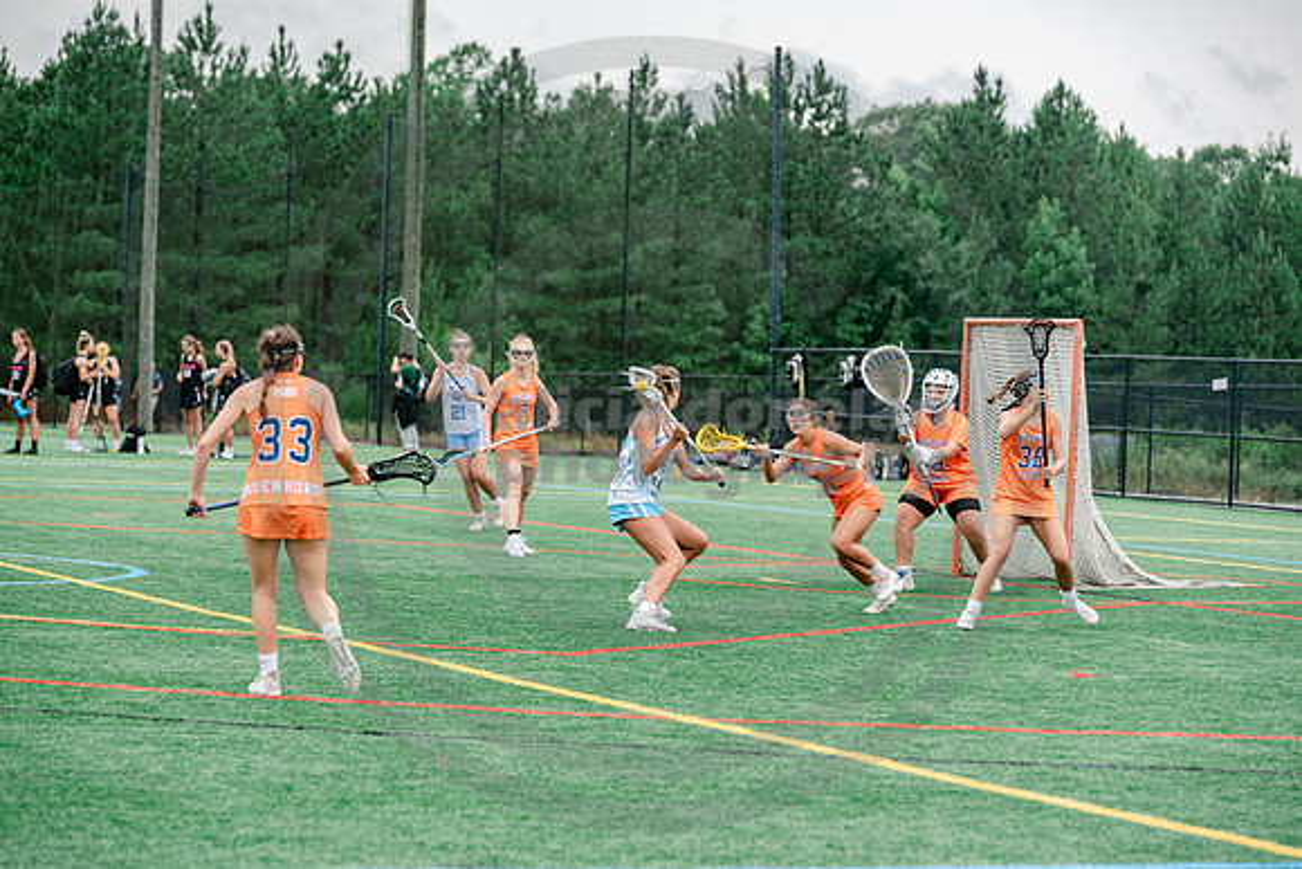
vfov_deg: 10.6
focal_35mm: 130
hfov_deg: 15.8
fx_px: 4703
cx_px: 651
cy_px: 434
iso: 250
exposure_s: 1/320
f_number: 4.5
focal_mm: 130
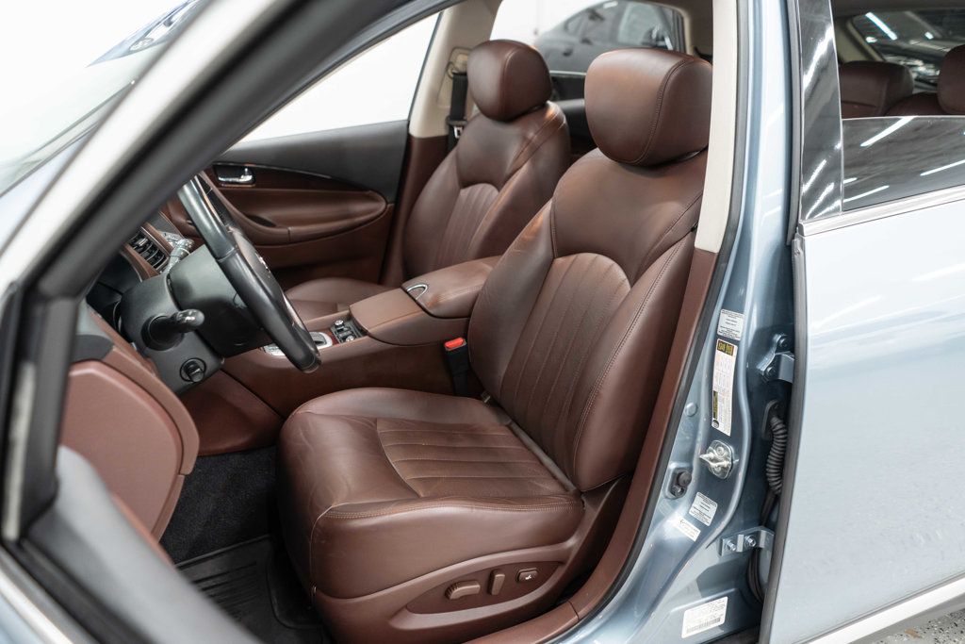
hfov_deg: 65.5
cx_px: 482
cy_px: 322
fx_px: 751
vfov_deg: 46.4
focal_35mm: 28
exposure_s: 1/50
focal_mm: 28
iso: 1000
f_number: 3.2
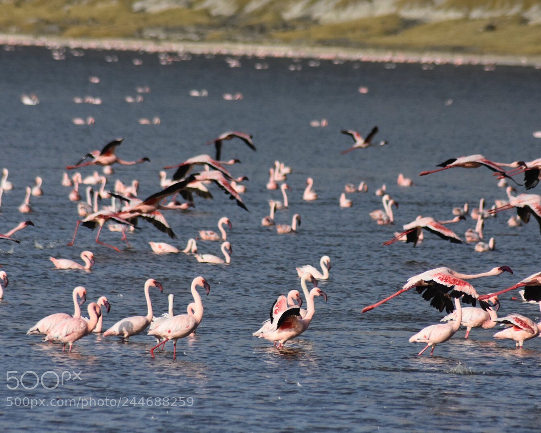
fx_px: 8134
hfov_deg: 3.8
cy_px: 217
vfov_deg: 3.0
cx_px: 306
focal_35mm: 508
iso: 800
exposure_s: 1/3200
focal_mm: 300
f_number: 7.1
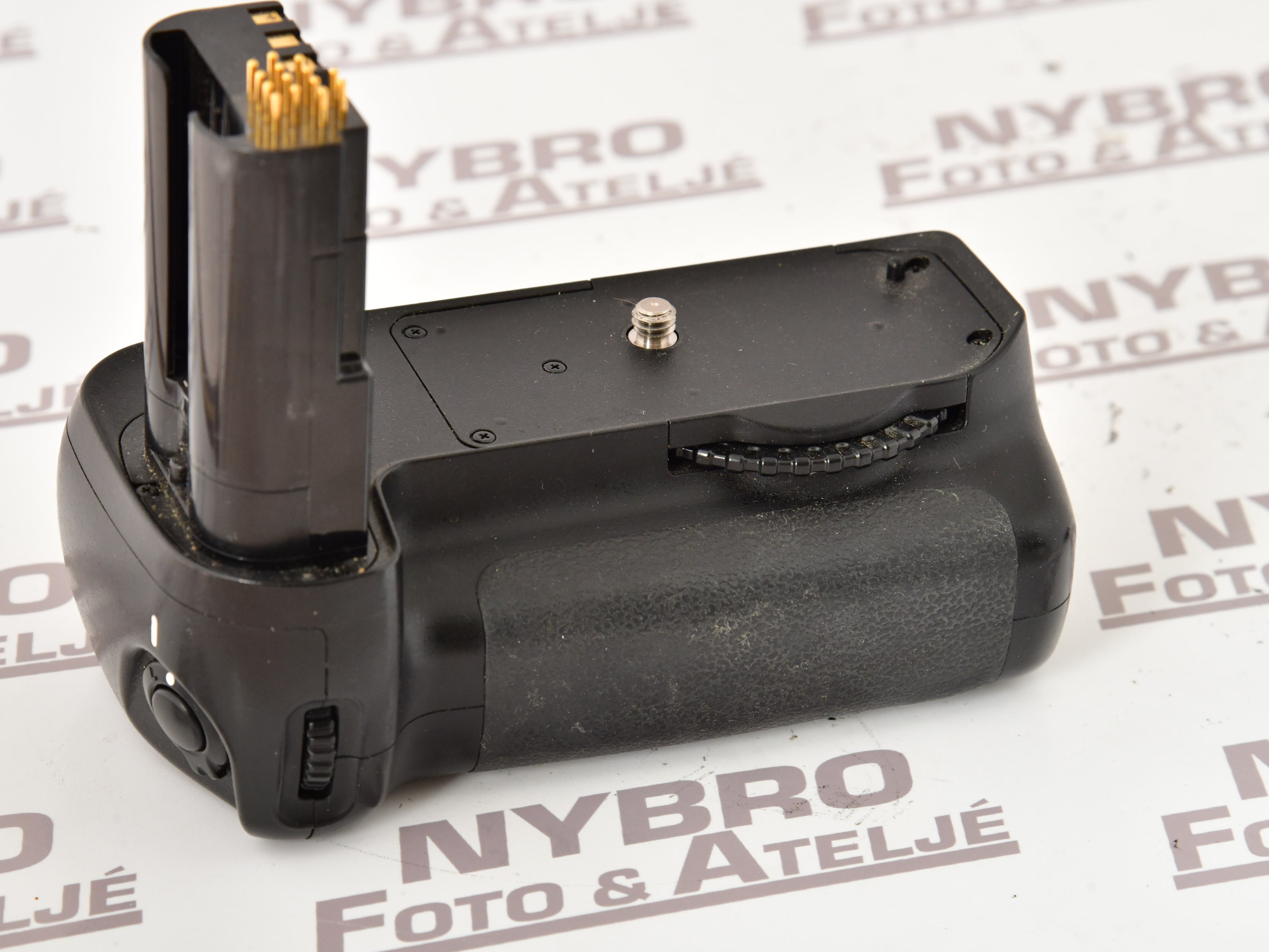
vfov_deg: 10.2
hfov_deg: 13.5
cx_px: 518
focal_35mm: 146
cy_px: 466
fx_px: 5353
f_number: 11
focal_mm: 120
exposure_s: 1/200
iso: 1000
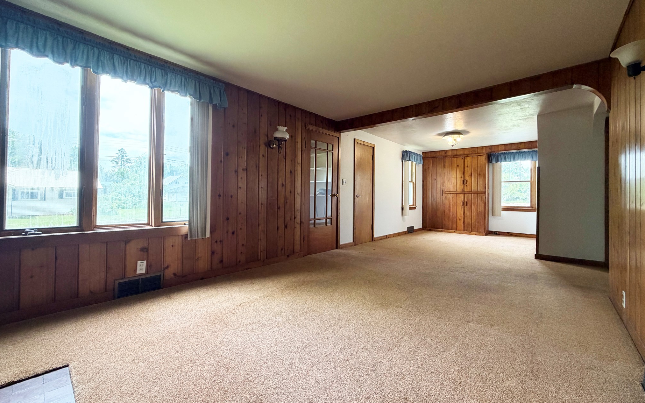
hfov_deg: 101.5
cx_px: 322
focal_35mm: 15
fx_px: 264
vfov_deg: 74.7
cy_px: 193
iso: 200
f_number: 2.2
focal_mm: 2.22
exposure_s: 1/120
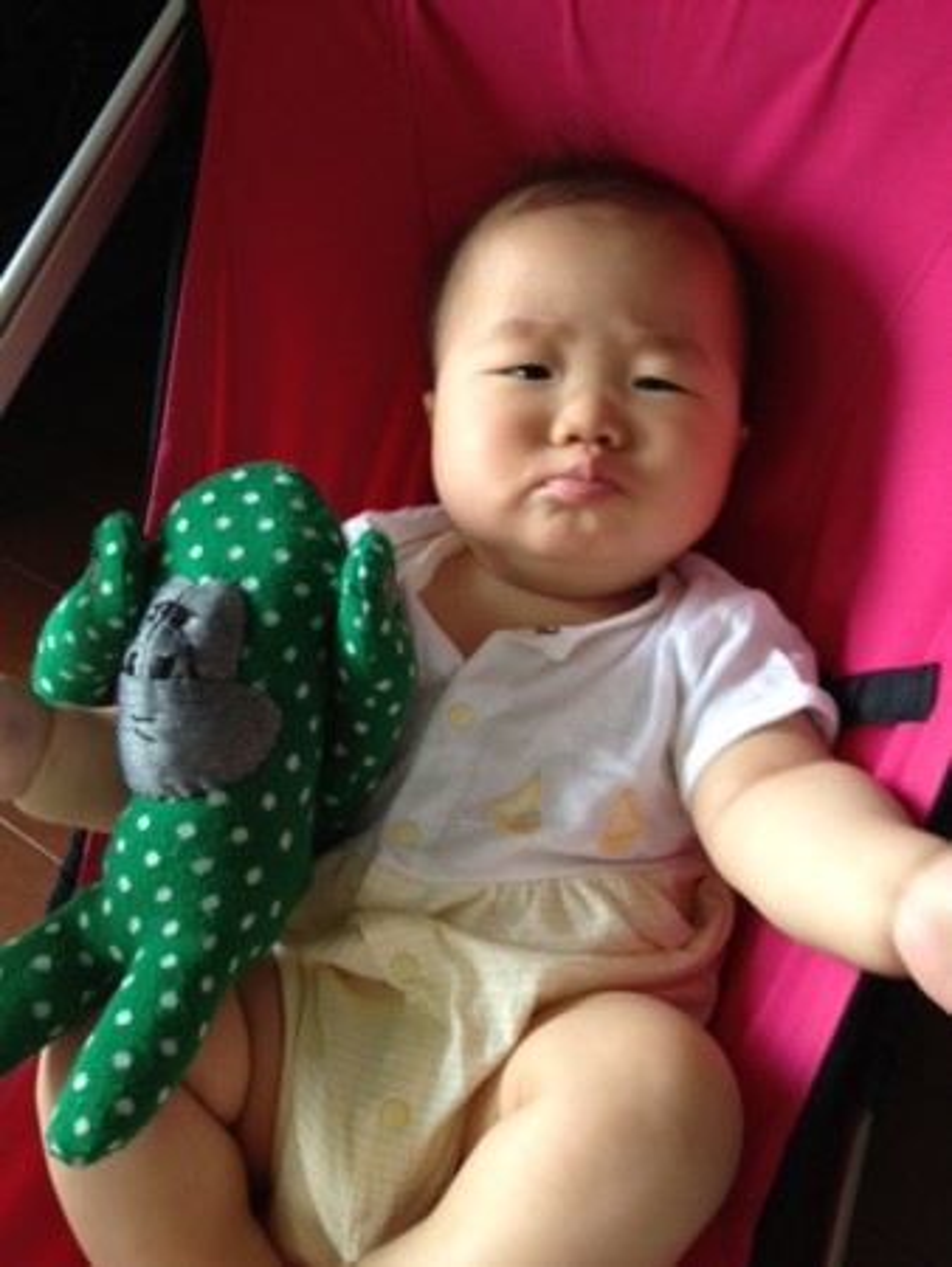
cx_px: 476
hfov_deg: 40.7
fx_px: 1282
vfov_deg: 52.6
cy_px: 634
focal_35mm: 35
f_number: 2.4
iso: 64
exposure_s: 1/20
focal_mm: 4.28
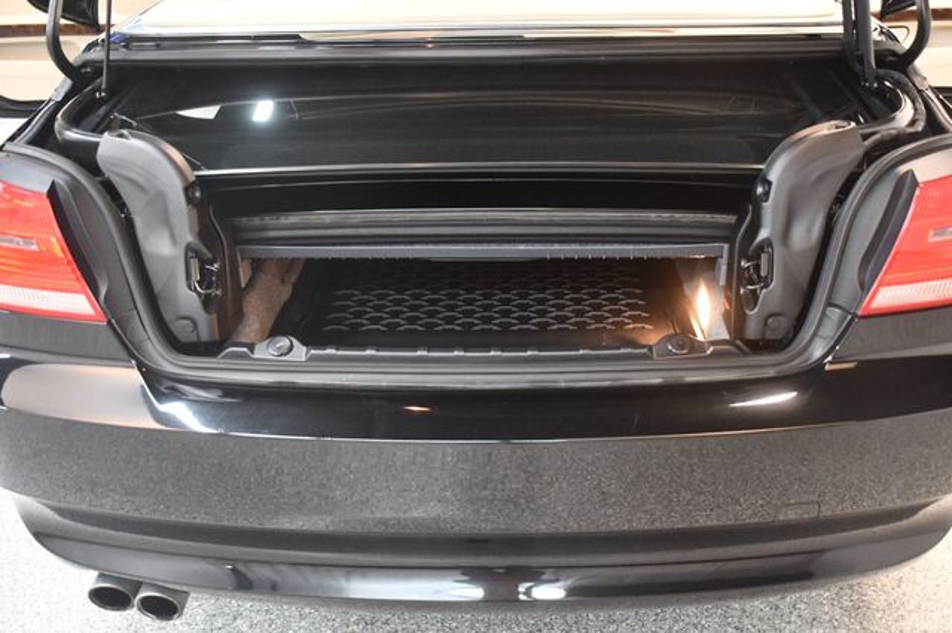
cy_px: 316
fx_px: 1031
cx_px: 476
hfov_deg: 49.6
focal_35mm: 39
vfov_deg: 34.2
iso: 5600
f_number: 3.8
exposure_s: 1/60
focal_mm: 26
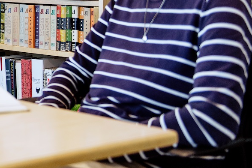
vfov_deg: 12.1
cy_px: -15
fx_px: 777
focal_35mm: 111
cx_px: -124
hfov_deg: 16.8
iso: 400
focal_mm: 34
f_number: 2.8
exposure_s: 1/160
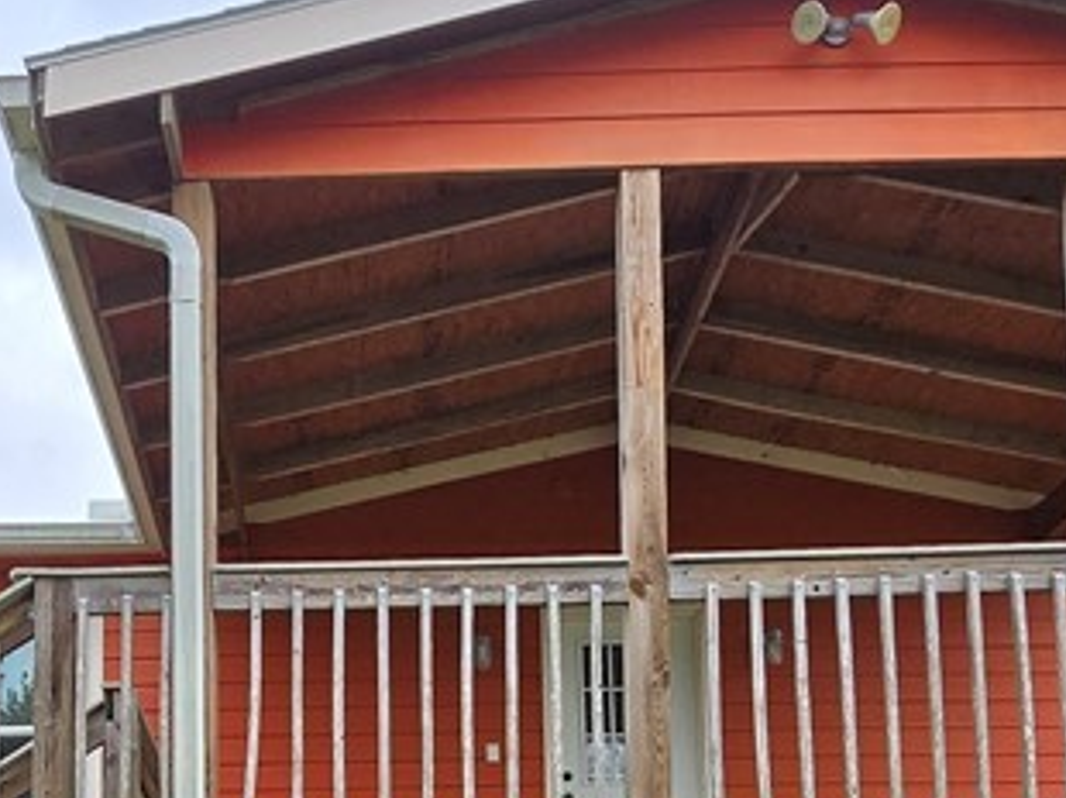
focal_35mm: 43
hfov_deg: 43.0
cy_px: 1011
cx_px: 313
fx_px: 1323
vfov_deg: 28.2
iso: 25
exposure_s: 1/742
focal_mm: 1.7
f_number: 2.2
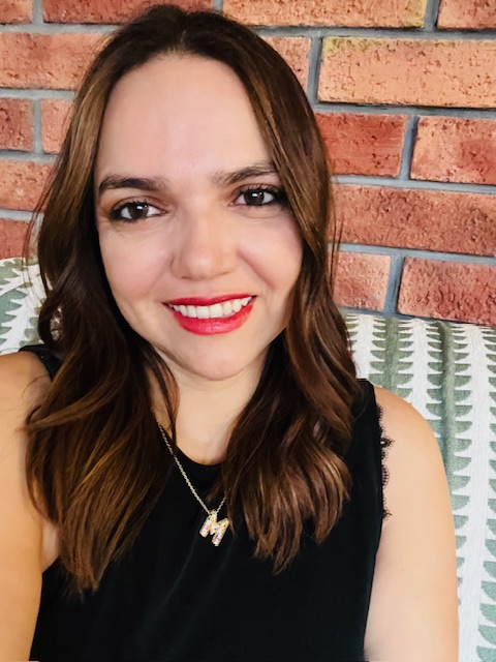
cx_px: 248
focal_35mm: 30
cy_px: 331
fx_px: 573
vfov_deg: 60.0
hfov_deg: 46.8
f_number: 2.2
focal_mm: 2.71
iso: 800
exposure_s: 1/15
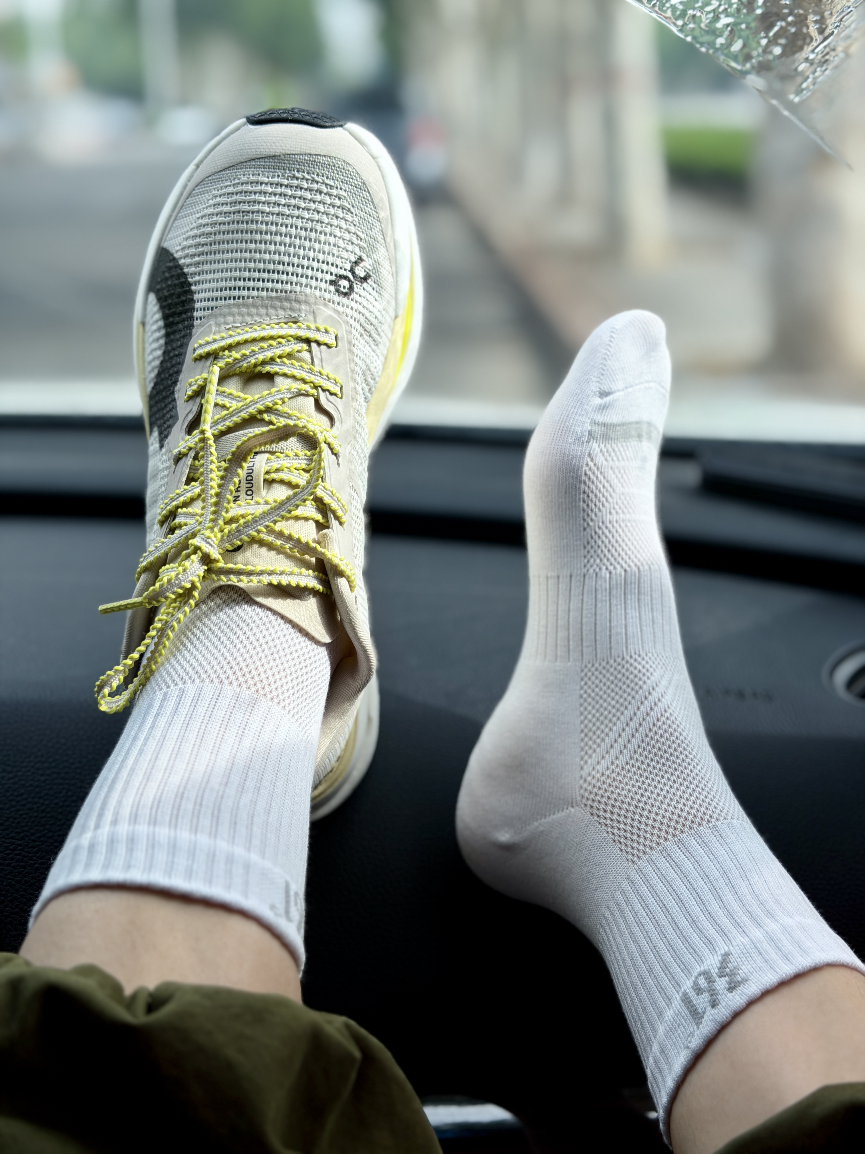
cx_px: 432
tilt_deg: -15.5
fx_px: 1599
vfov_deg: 39.7
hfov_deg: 30.3
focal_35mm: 48
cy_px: 577
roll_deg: +1.4
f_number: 1.78
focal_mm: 6.76
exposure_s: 1/810
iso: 64
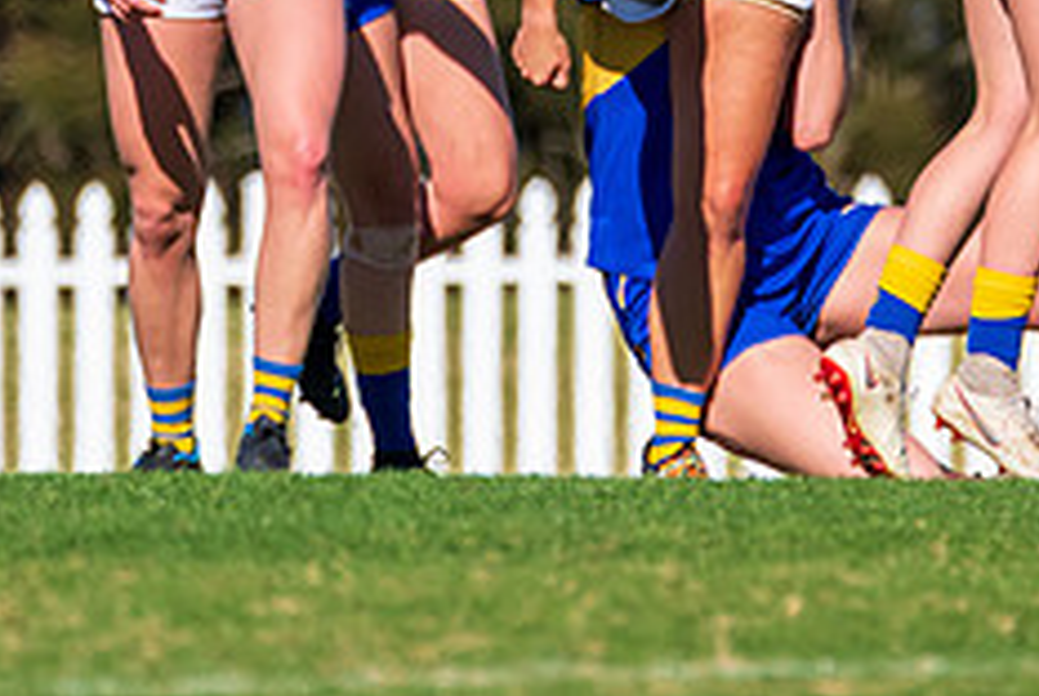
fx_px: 62273
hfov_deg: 1.0
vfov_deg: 0.6
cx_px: 546
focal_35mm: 2155
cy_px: -254
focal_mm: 600
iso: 800
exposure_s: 1/2000
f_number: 10
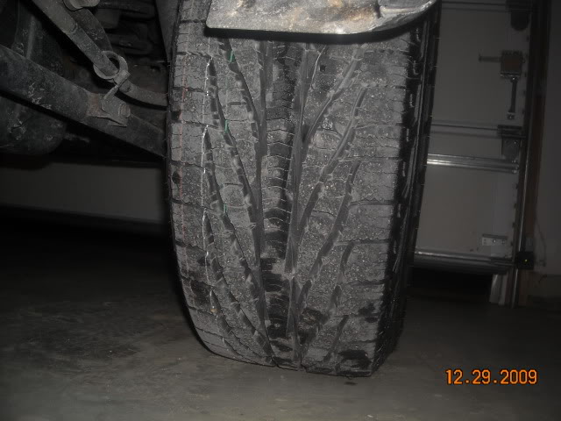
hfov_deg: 52.6
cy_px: 210
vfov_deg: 40.7
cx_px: 280
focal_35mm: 35
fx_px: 567
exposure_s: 1/60
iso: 64
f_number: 2.8
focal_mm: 5.7
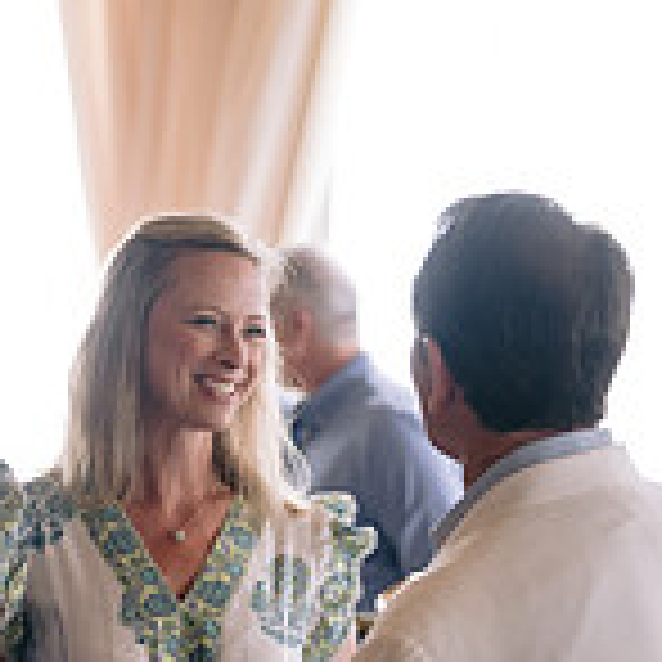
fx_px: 2813
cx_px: 131
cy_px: 712
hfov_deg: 13.4
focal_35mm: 130
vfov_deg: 13.2
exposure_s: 1/400
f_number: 2
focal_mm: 50
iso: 800
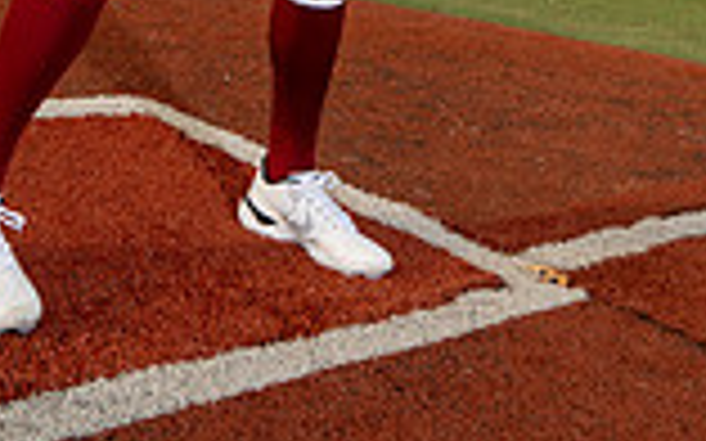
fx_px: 1346
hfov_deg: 29.4
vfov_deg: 14.4
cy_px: -518
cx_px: 351
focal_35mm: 70
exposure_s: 1/250
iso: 250
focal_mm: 24
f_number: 11
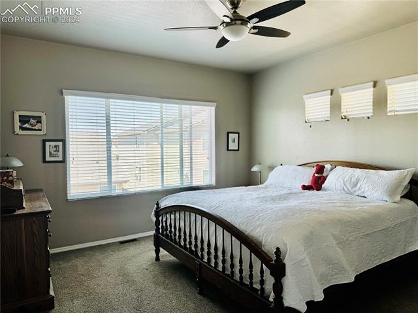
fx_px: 290
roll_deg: +0.5
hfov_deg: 71.6
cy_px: 156
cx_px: 209
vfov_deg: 56.8
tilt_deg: -1.9
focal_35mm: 24
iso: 64
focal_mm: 6.76
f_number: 1.78
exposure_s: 1/173
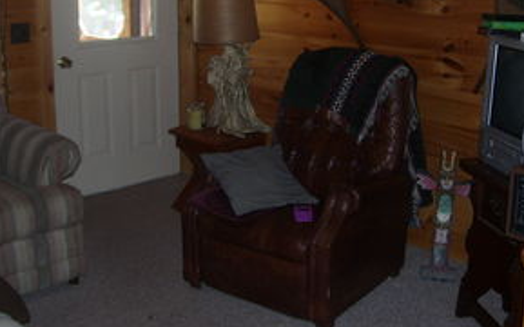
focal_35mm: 50
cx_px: 286
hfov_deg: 40.3
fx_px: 713
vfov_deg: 25.5
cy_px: 87
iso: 80
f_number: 2.7
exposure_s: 1/60
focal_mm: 6
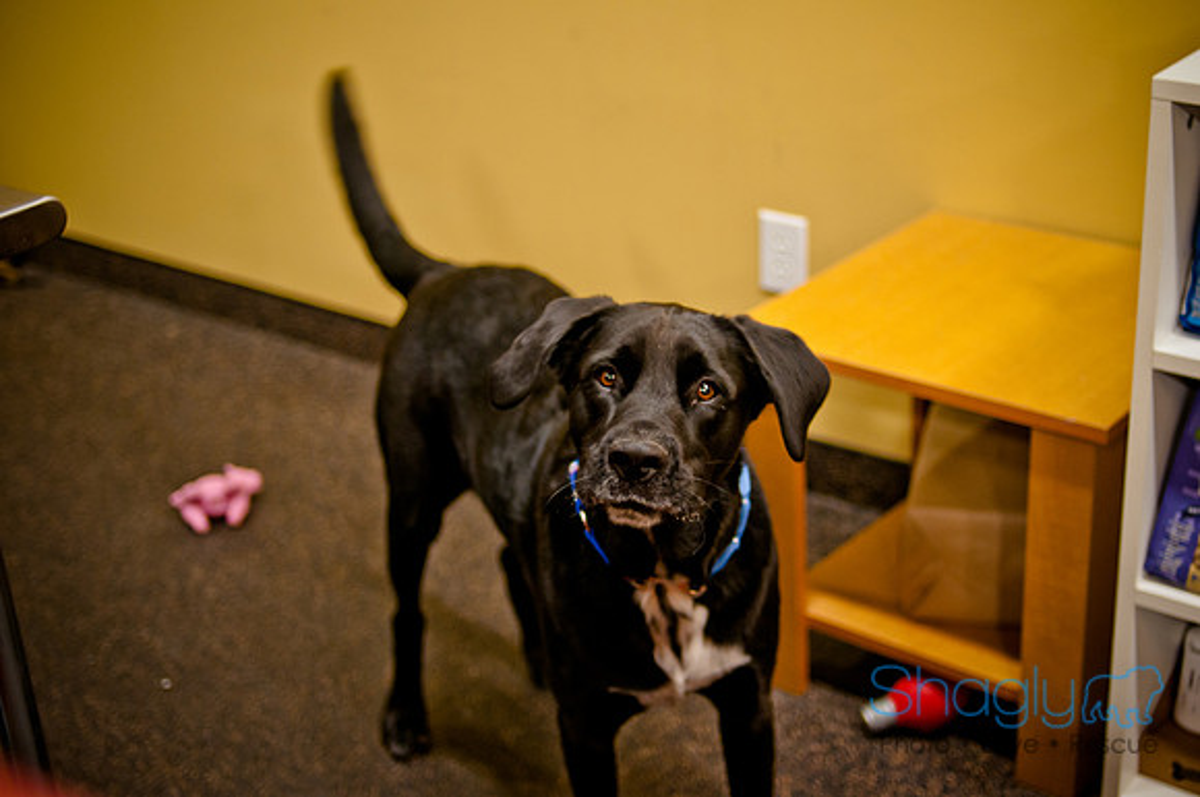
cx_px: 600
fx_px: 1748
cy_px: 398
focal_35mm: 52
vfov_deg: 25.7
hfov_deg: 37.9
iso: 640
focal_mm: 35
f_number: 2
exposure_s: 1/125
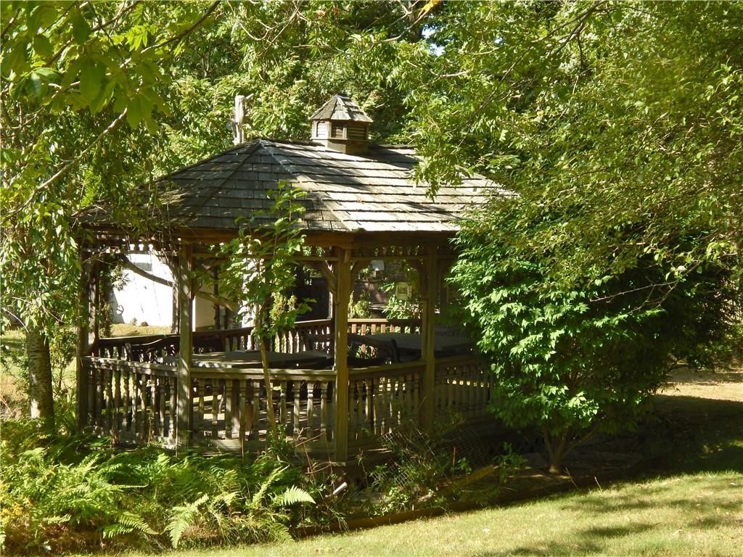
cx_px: 372
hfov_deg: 28.2
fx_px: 1481
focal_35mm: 69
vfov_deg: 21.3
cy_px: 278
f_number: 4.1
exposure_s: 1/250
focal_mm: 12.3
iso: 125
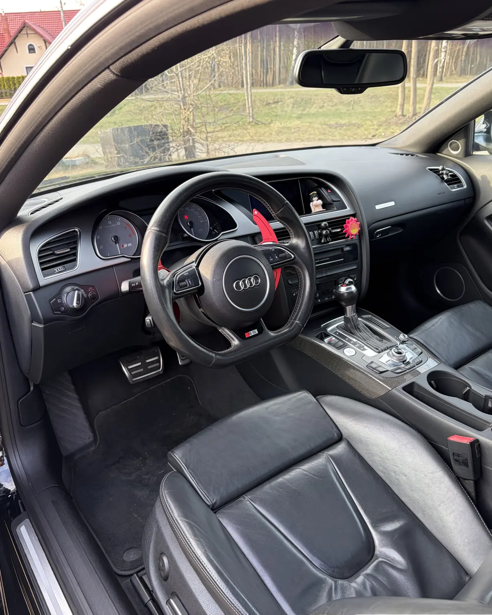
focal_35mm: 28
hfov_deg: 51.5
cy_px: 303
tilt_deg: -23.8
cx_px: 252
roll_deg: +3.3
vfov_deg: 62.2
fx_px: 510
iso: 80
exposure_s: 1/121
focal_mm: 5.96
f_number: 1.6
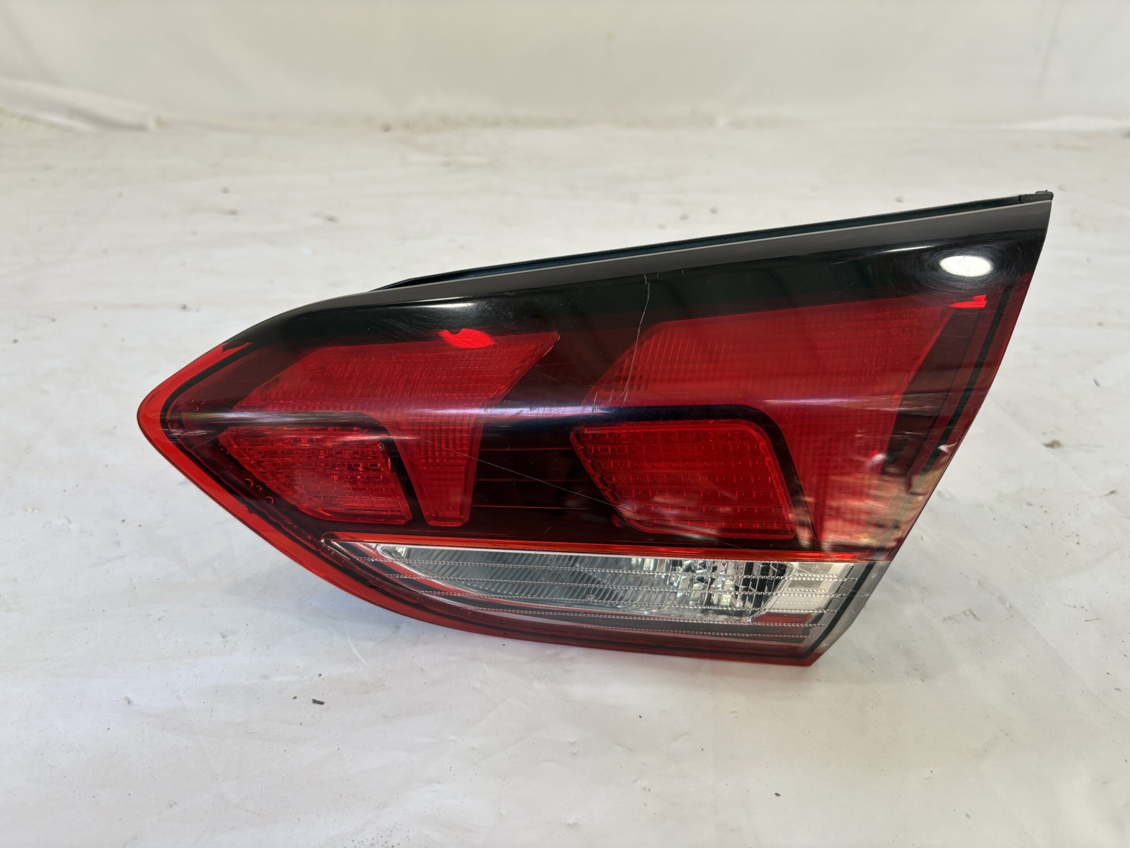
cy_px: 424
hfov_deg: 67.3
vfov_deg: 53.1
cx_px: 565
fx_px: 849
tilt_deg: -30.6
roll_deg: -1.5
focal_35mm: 26
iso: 40
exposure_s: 1/122
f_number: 1.6
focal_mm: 5.96
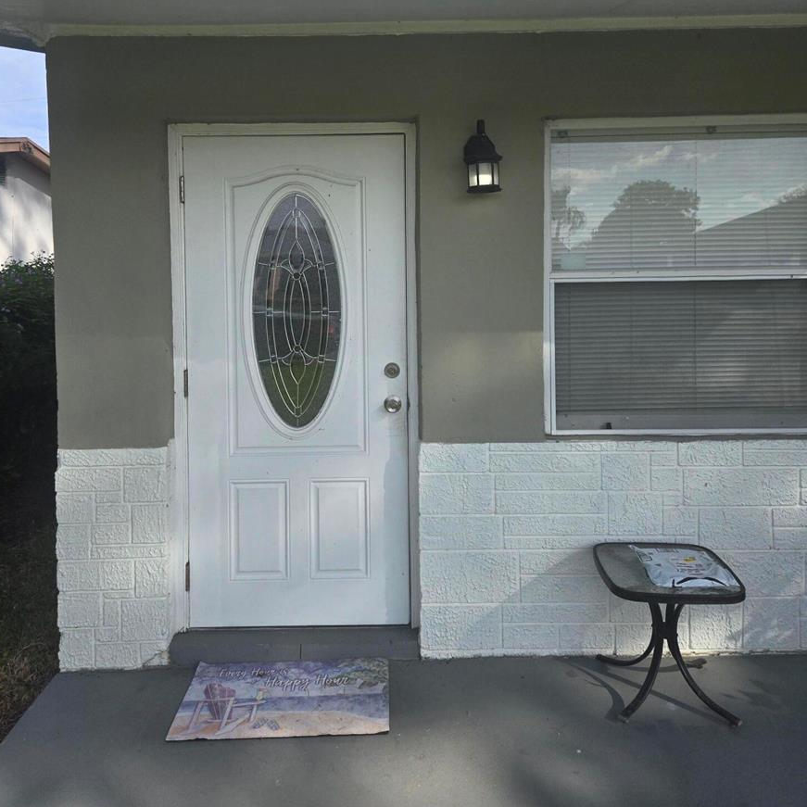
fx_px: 739
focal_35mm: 28
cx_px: 395
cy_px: 288
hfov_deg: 57.3
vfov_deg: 56.4
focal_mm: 5.4
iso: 25
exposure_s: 1/1497
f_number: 1.8
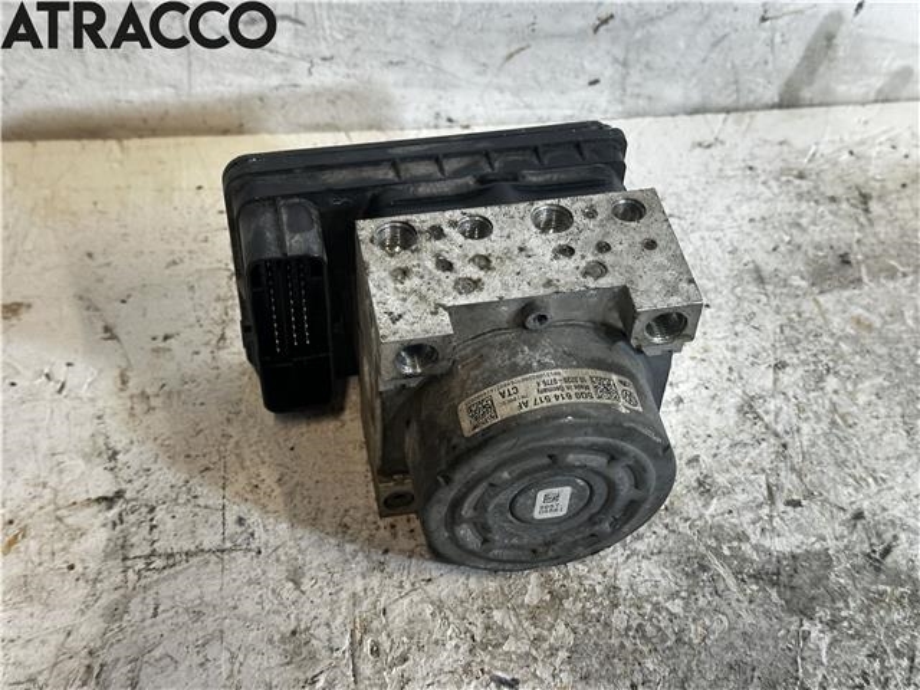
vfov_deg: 30.3
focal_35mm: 48
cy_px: 345
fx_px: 1276
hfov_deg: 39.7
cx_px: 460
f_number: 1.78
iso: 200
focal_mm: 6.86
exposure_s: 1/50
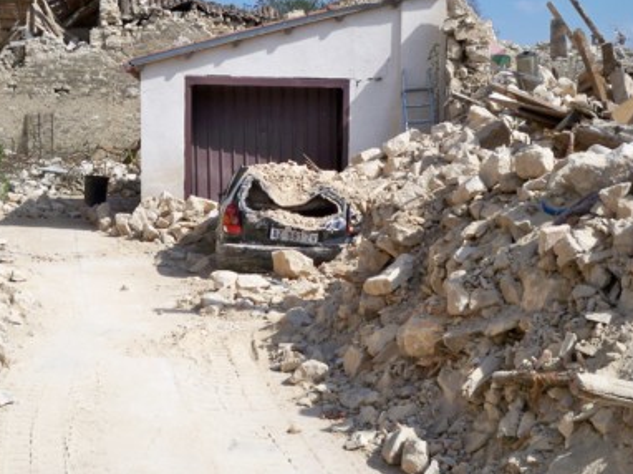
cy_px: 201
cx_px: 273
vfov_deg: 26.5
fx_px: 1005
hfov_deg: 34.9
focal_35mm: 55
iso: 64
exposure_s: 1/800
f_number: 4.7
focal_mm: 6.3
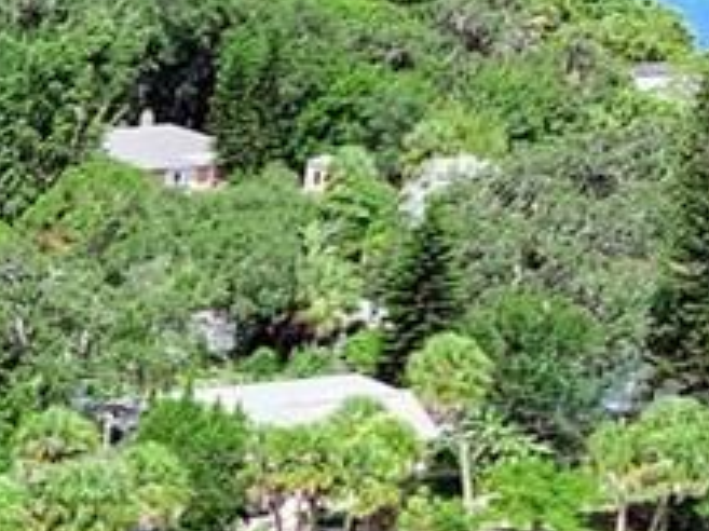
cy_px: 746
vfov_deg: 8.3
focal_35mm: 175
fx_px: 3582
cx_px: -1000
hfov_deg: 9.9
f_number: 3.5
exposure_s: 1/4000
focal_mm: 12.3
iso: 100
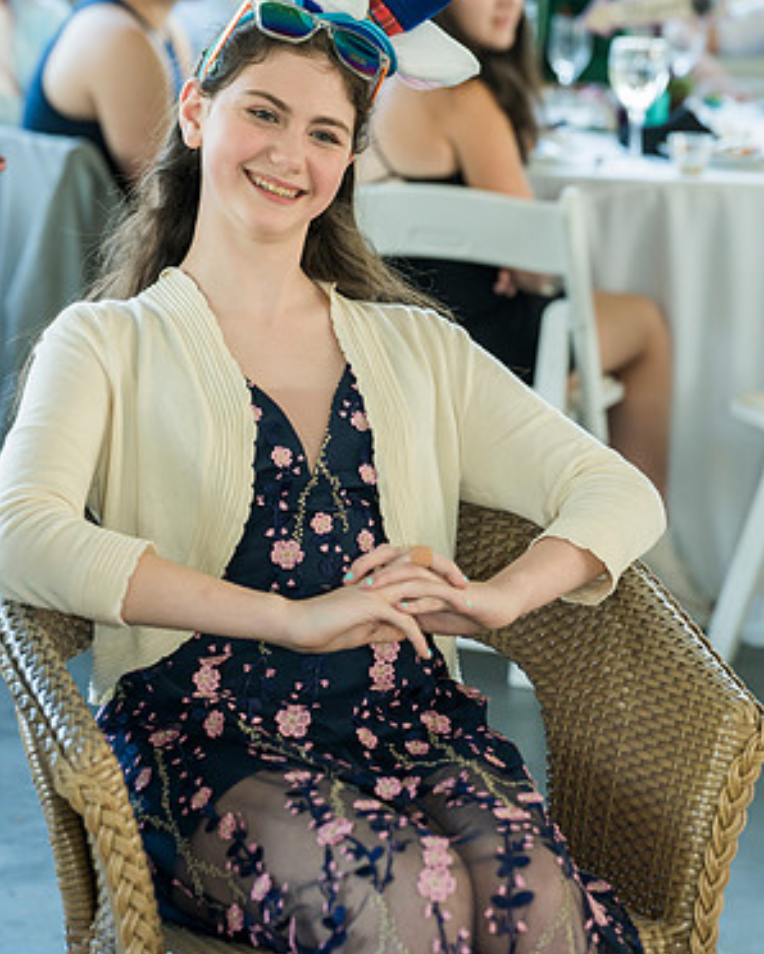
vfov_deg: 15.1
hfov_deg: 12.2
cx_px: 382
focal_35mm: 127
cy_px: 387
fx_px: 3587
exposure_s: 1/200
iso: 800
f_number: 4.5
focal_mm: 112
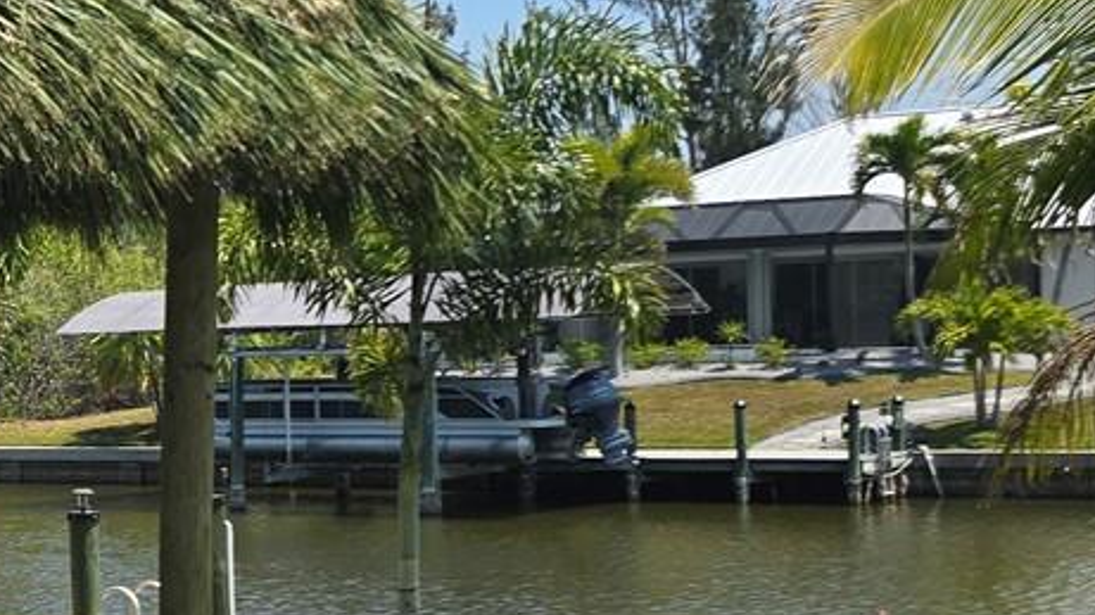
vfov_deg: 13.8
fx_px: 2525
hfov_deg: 21.1
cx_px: -489
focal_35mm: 87
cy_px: 456
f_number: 1.7
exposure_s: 1/924
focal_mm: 6.3
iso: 12
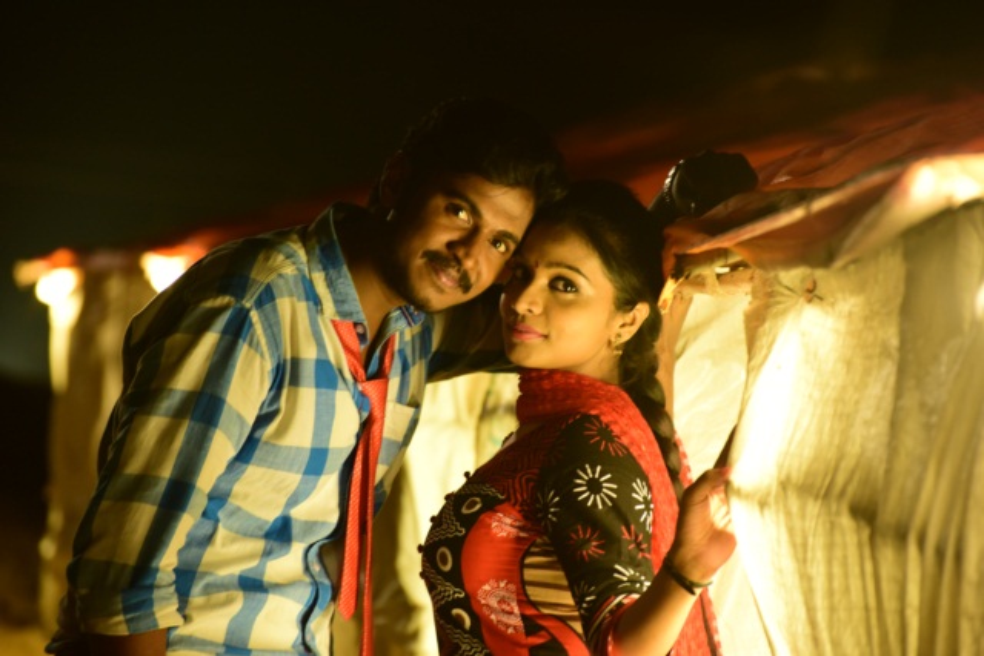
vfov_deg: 8.1
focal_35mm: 170
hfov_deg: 12.1
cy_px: 328
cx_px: 492
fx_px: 4647
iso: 1600
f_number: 5
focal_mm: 170
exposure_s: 1/25
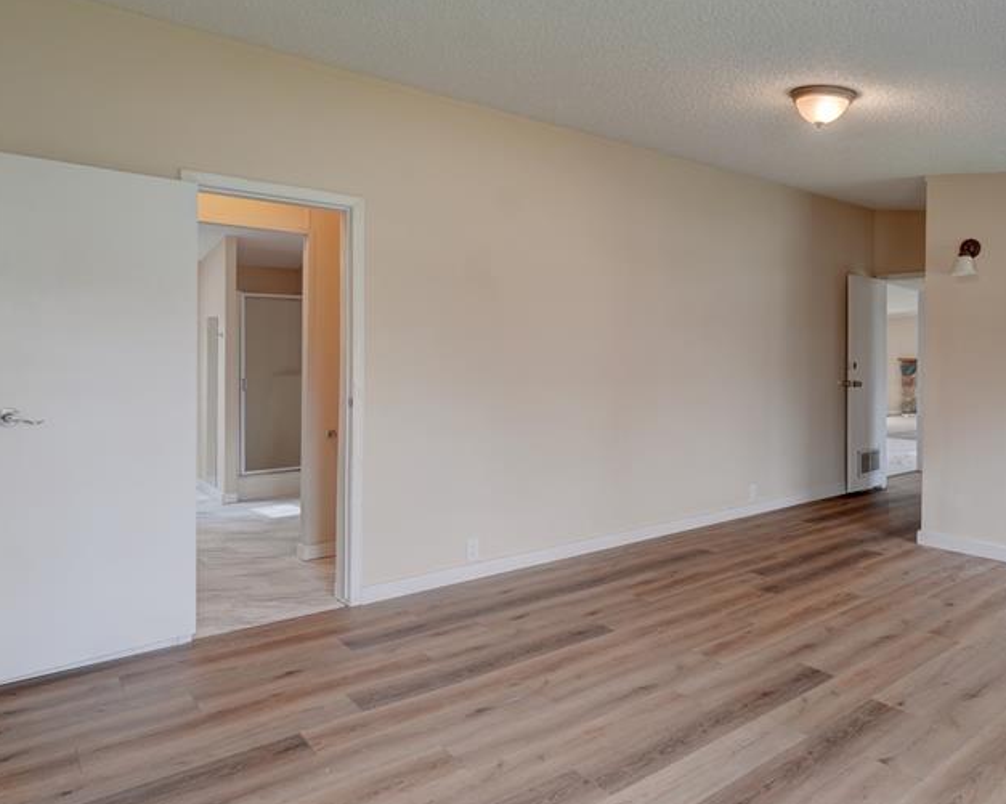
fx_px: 684
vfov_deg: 60.7
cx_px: 581
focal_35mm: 23
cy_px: 361
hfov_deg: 72.2
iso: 400
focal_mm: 10
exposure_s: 1/15
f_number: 8
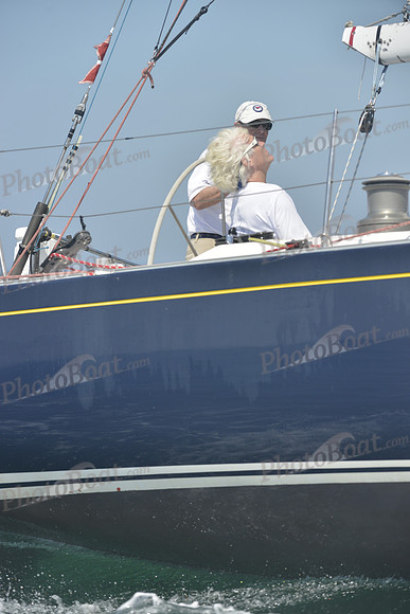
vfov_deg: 10.3
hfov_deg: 6.9
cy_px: 307
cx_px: 205
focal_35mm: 200
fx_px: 3414
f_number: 7.1
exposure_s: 1/1000
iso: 280
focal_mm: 200
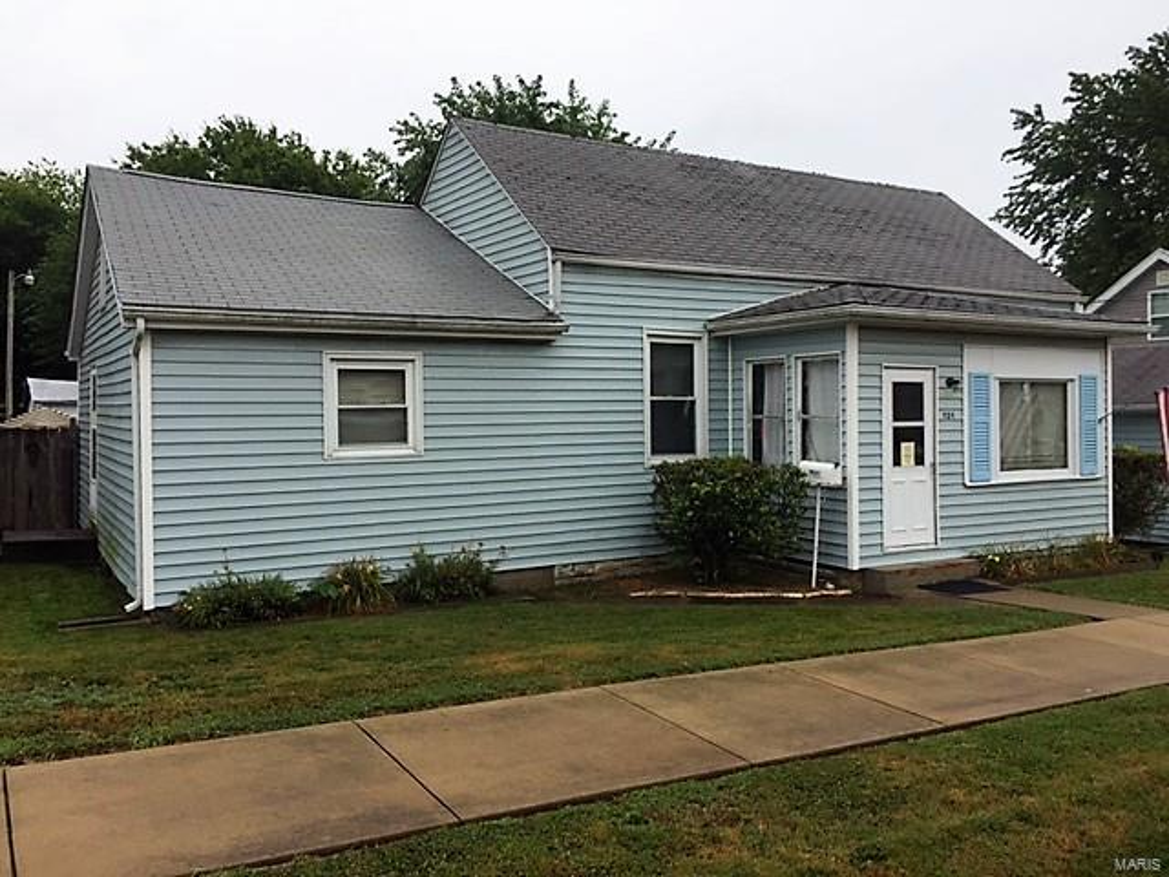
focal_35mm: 29
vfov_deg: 48.2
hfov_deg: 61.7
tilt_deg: -0.1
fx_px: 979
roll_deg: -0.3
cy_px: 438
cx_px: 584
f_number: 2.2
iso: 32
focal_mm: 4.15
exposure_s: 1/1041
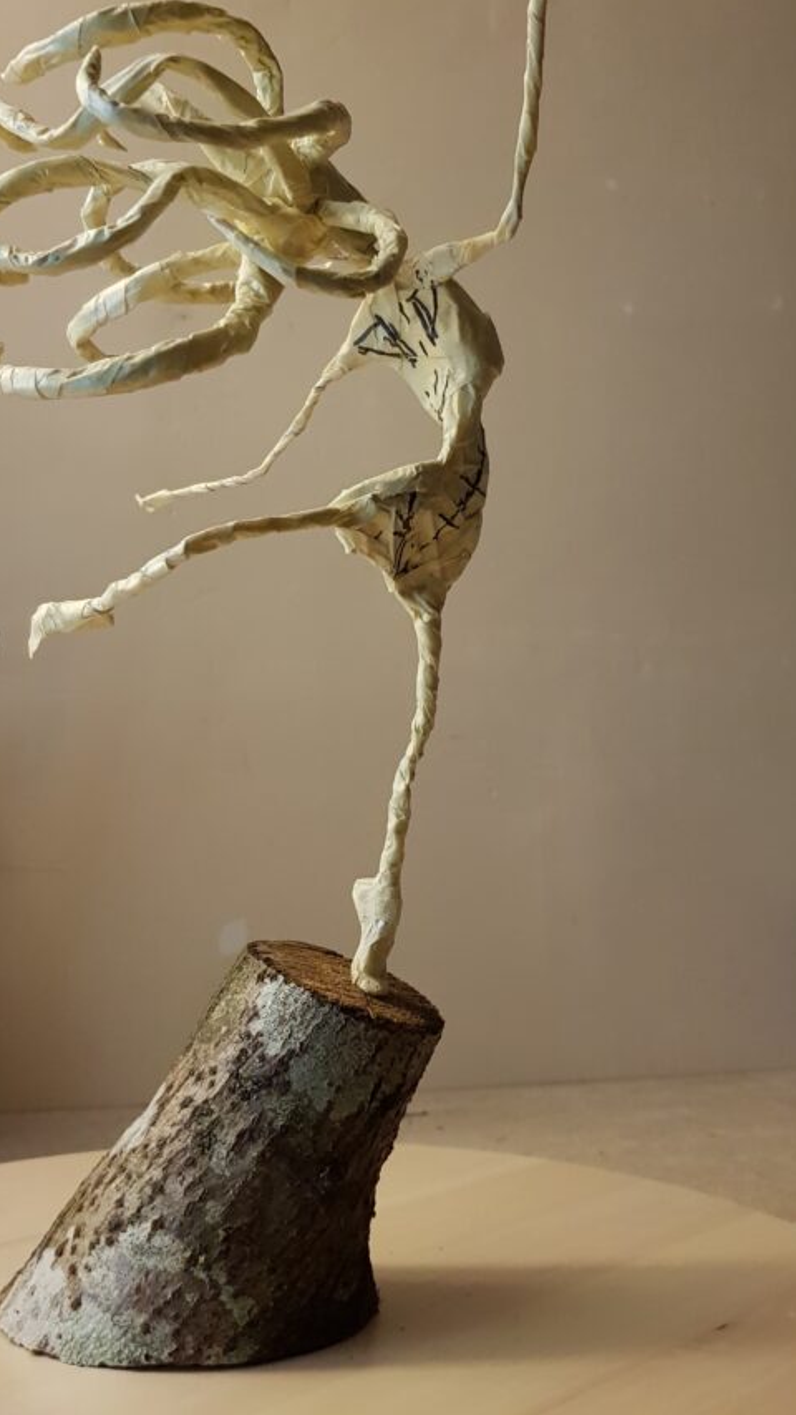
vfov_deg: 57.6
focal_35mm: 34
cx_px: 366
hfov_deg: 34.6
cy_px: 567
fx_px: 1275
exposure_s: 1/10
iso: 250
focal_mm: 4.2
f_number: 1.7
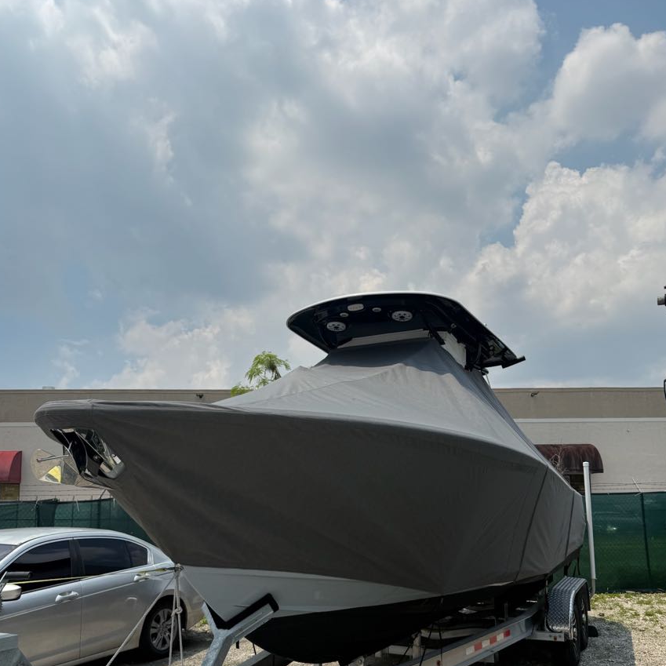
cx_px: 333
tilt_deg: +7.3
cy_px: 413
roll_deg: +0.2
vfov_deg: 55.0
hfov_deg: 55.6
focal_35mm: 29
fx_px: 631
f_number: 1.78
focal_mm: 6.76
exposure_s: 1/9091
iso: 80
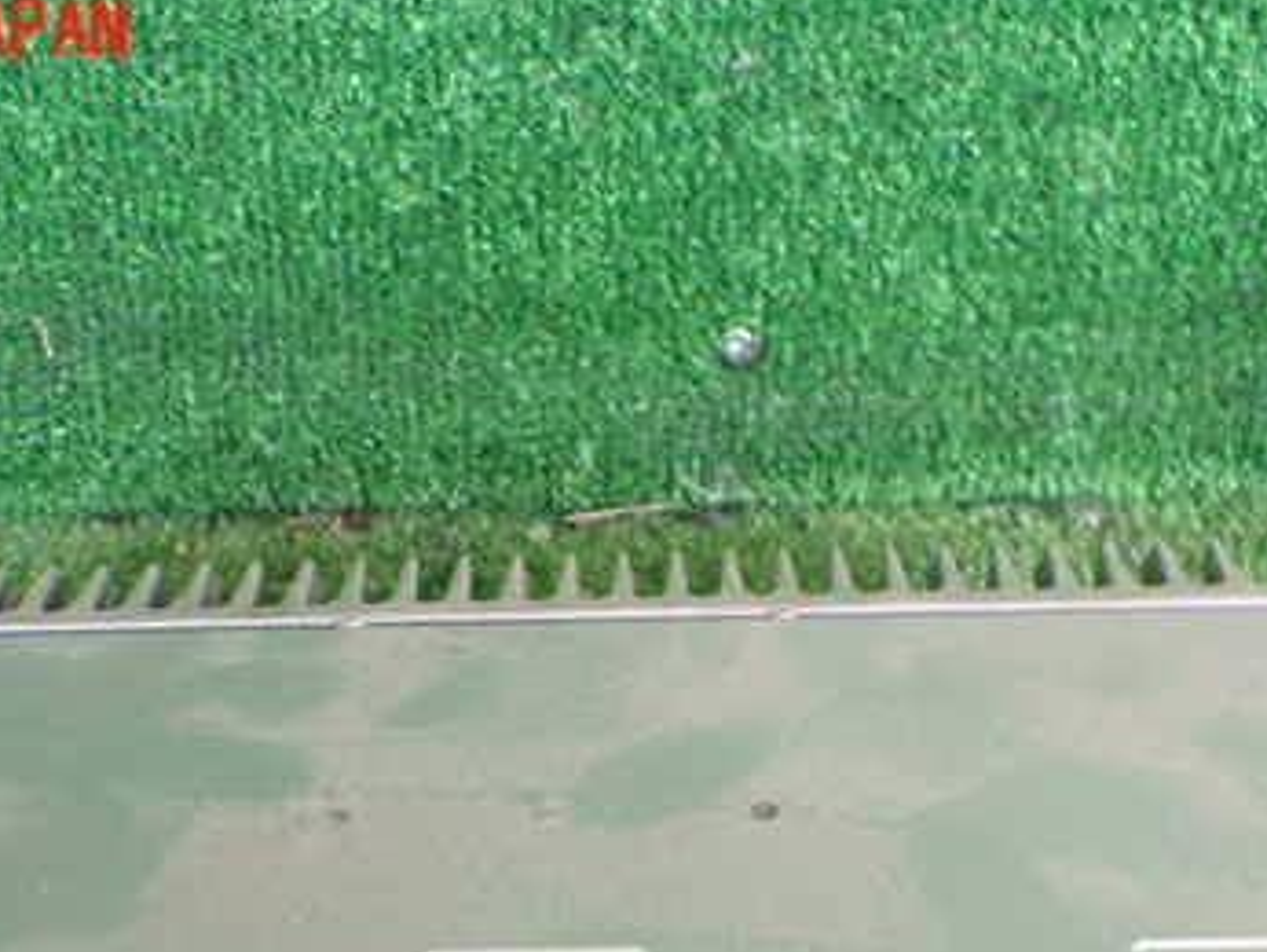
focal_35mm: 52
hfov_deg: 36.8
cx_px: 560
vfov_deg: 27.3
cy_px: 809
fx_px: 1905
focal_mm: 5.4
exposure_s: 1/125
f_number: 2.3
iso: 500
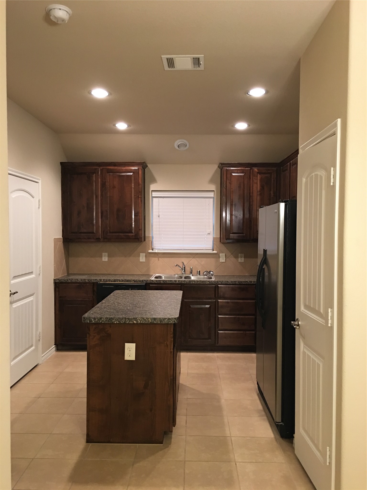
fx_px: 410
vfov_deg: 61.7
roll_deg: -1.2
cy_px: 245
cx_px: 184
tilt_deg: -1.4
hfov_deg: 48.2
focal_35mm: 29
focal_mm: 4.15
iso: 80
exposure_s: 1/10
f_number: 2.2
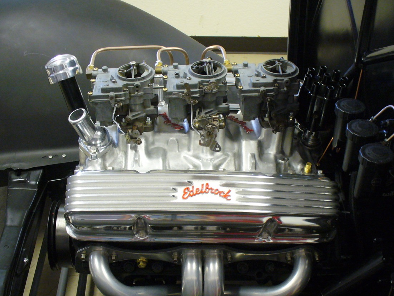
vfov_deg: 33.6
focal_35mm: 43
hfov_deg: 43.8
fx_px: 489
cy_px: 168
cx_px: 217
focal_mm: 6.1
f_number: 2.8
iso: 200
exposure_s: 1/13
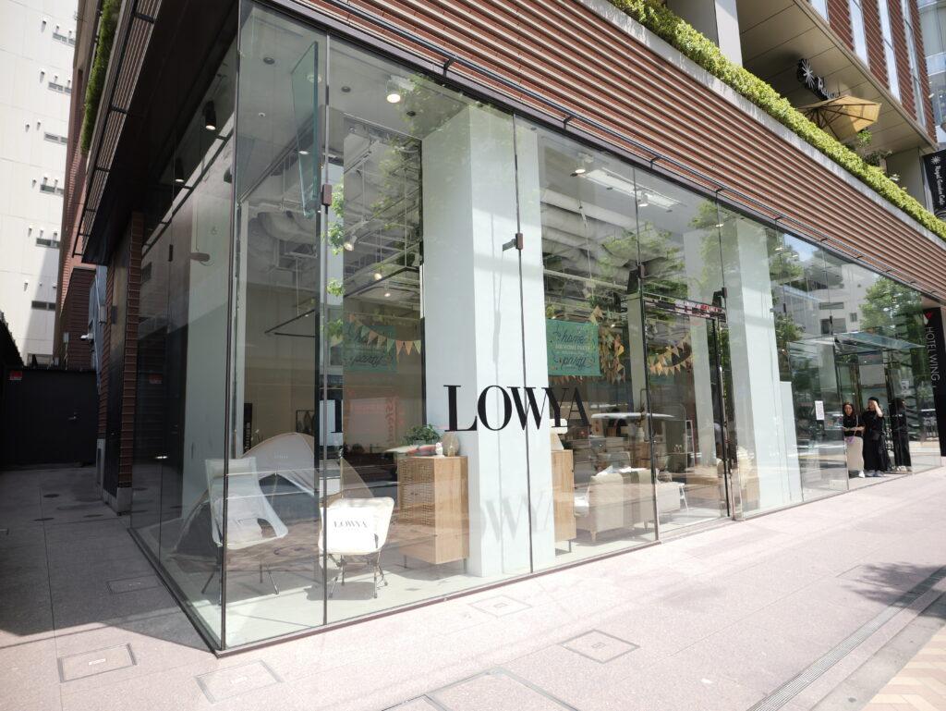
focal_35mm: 20
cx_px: 473
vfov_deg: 66.0
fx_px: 547
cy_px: 356
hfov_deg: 81.7
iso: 100
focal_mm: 10
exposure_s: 1/1000
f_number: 1.7
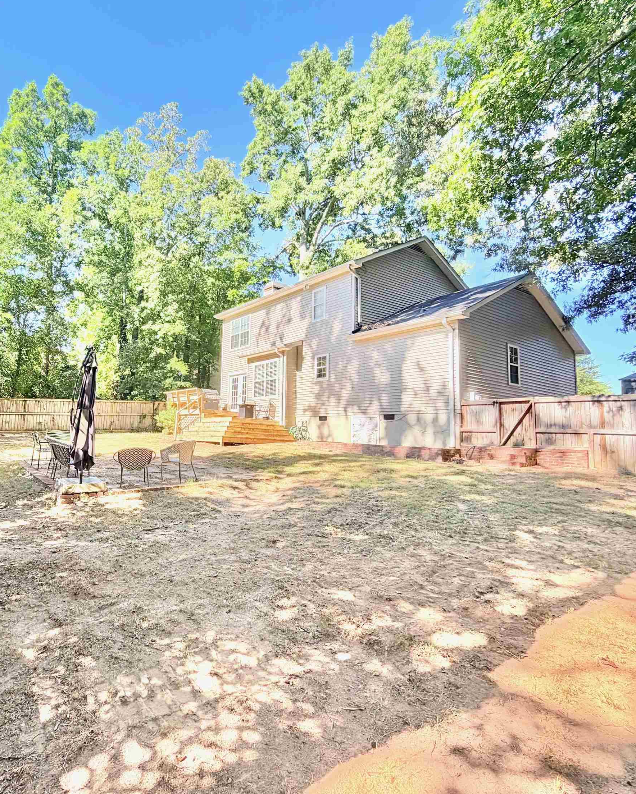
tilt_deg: +5.3
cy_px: 393
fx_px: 447
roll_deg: -3.1
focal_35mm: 19
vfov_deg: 83.3
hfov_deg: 68.1
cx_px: 194
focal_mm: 2.22
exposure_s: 1/388
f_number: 2.2
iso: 50
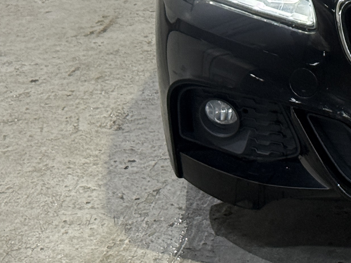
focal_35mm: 156
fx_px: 1581
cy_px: -129
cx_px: 517
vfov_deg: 9.3
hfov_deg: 12.1
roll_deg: -0.2
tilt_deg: -11.3
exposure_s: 1/60
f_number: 1.78
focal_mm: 6.76
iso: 160
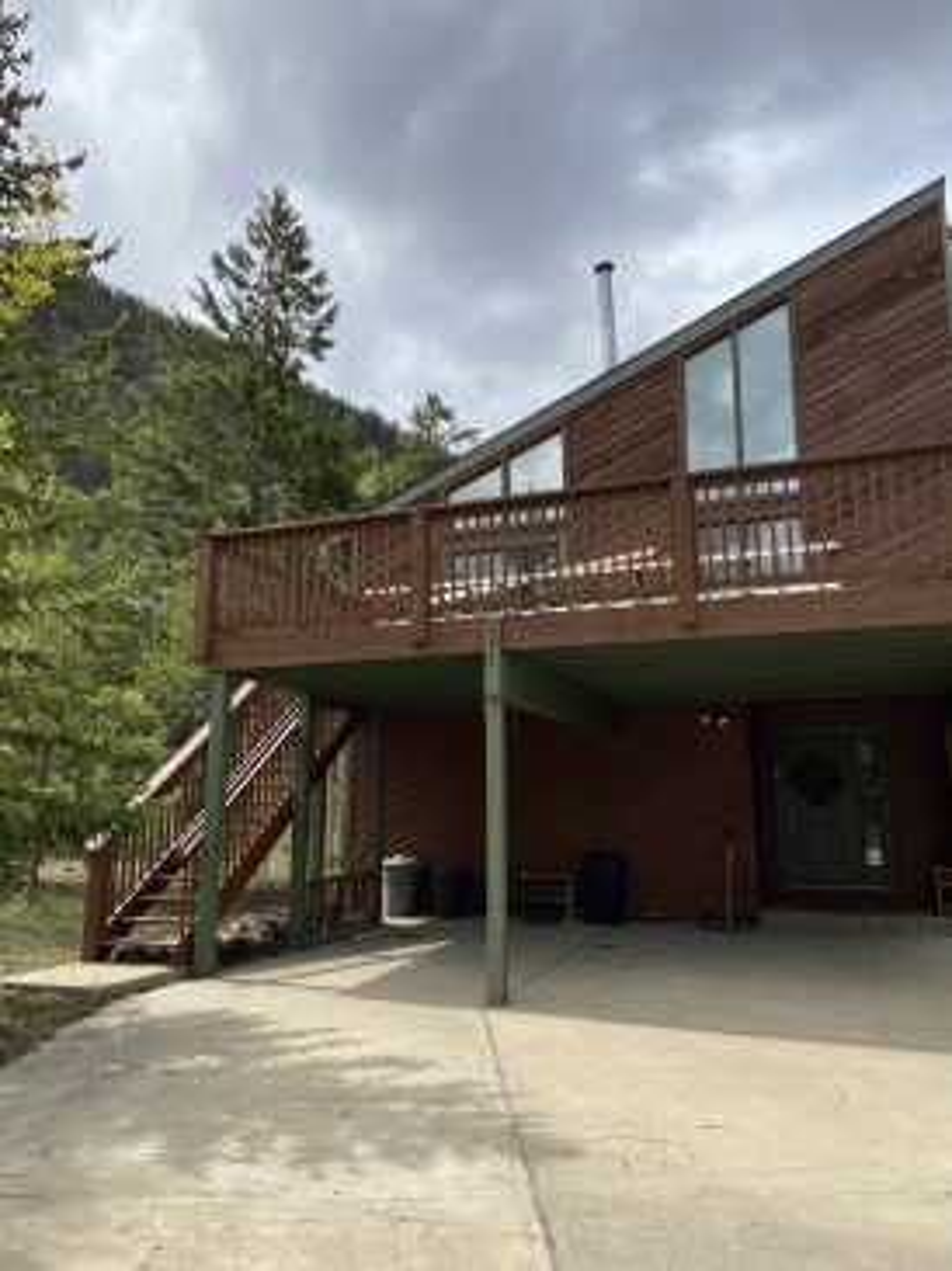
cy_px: 636
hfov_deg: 53.0
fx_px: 955
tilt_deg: +10.7
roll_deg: -0.4
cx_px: 476
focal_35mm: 26
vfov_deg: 67.3
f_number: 1.8
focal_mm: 4.25
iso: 32
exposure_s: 1/2463
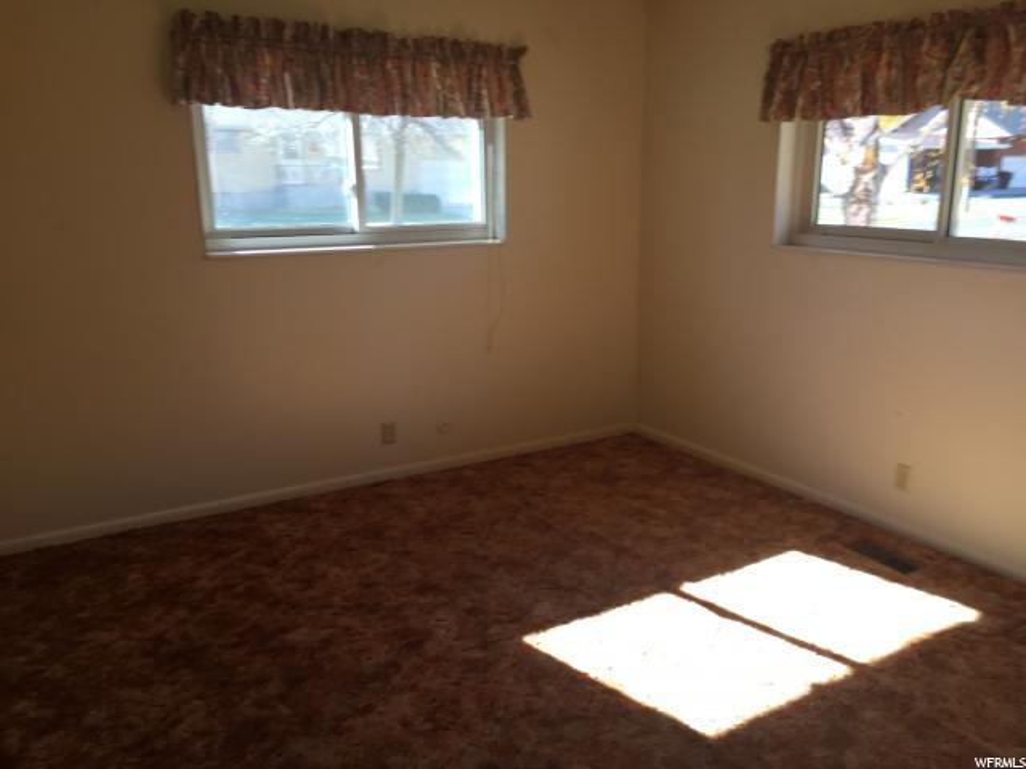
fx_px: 860
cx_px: 513
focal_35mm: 29
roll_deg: +0.6
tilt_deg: -13.7
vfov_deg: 48.2
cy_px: 384
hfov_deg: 61.7
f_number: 2.2
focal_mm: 4.15
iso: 32
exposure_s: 1/60
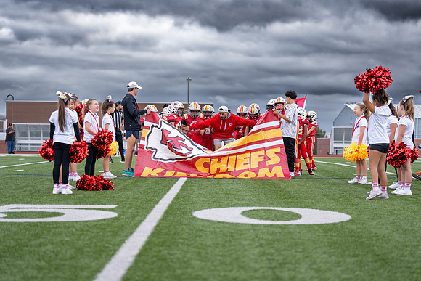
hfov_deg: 28.0
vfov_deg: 18.9
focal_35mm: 72
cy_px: 140
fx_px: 843
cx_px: 210
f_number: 2.8
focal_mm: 70
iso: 640
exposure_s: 1/1250
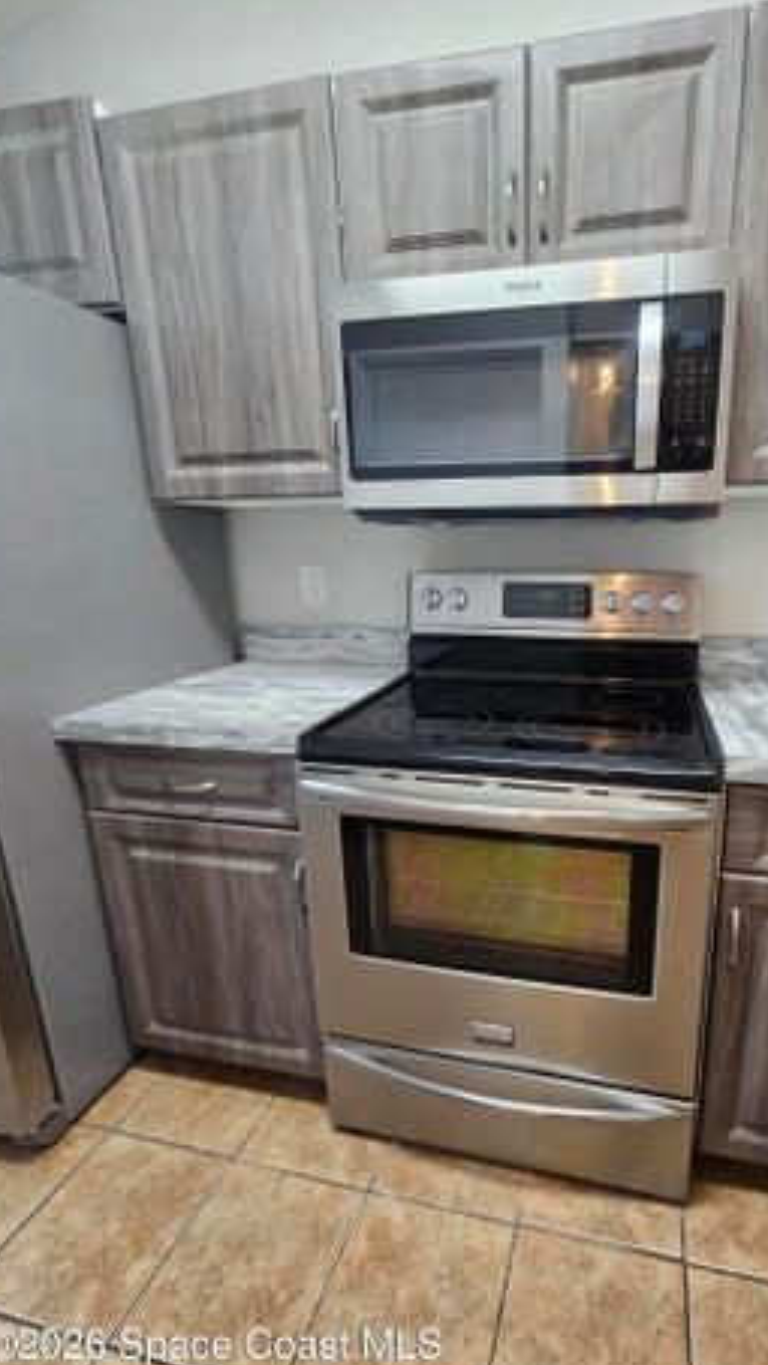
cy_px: 687
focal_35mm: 15
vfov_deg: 103.0
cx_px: 524
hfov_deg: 68.2
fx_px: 543
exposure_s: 1/60
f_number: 2.2
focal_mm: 2.2
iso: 320
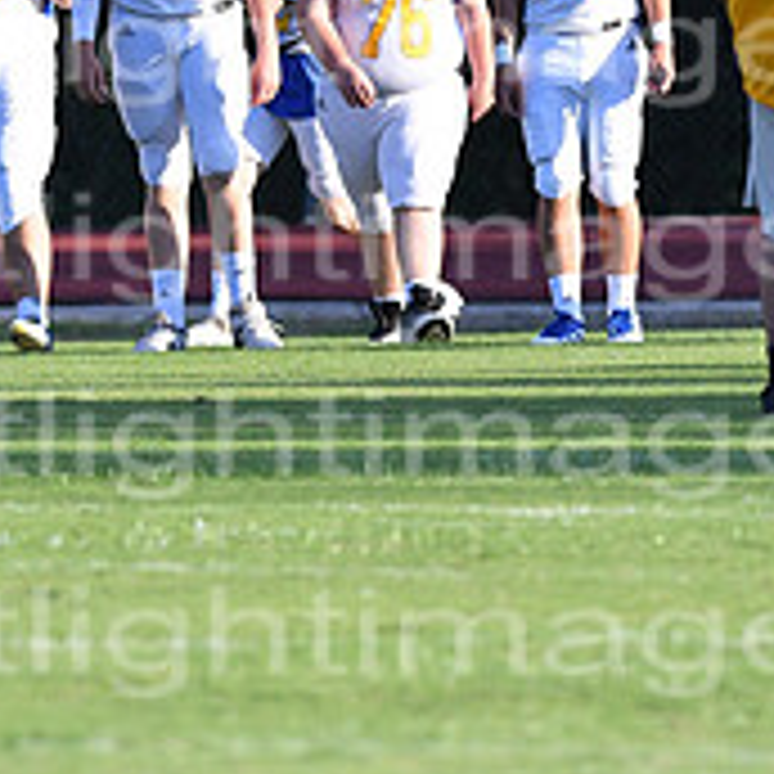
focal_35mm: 1291
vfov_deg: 1.4
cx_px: 284
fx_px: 32658
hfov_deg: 1.4
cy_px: -47
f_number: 4.5
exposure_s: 1/8000
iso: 1250
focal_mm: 300
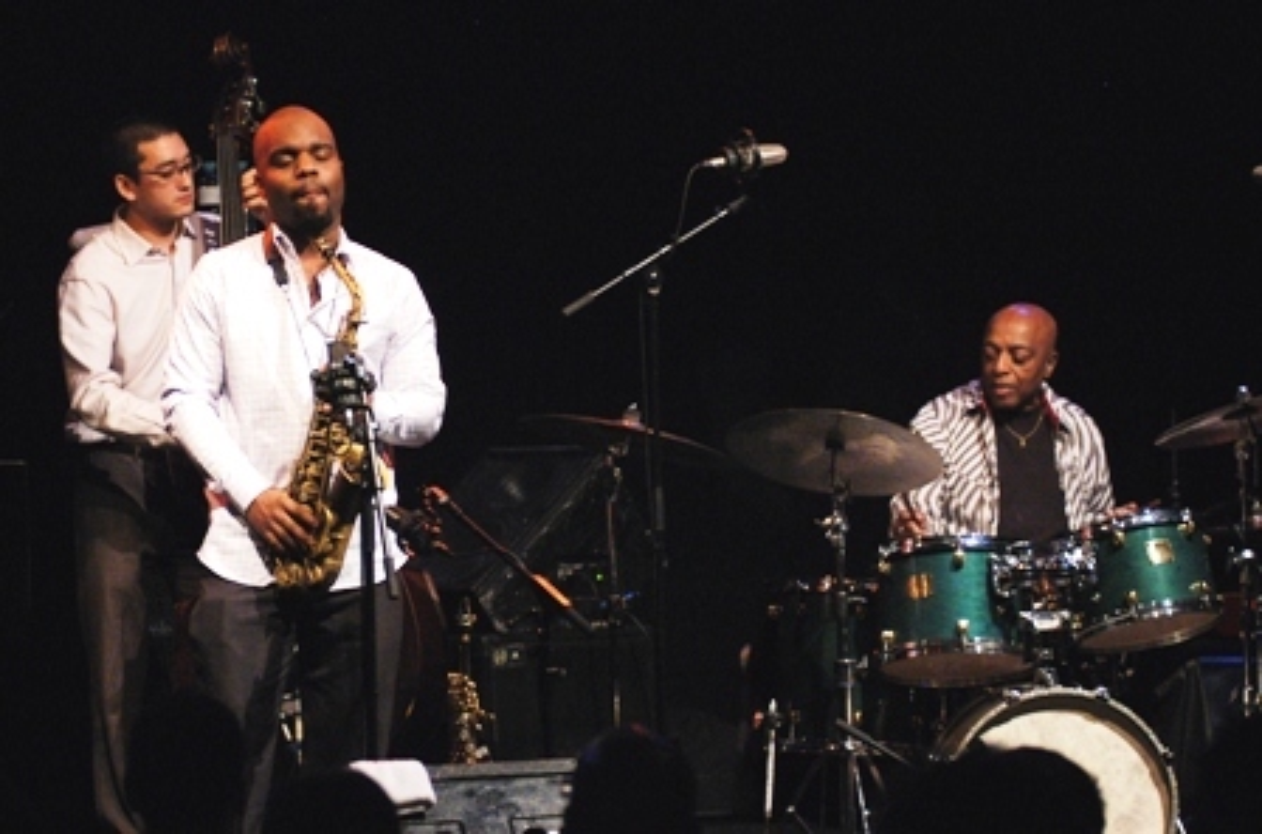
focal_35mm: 120
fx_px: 4195
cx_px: 631
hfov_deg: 17.1
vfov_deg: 11.4
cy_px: 417
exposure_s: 1/60
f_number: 2.8
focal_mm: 80
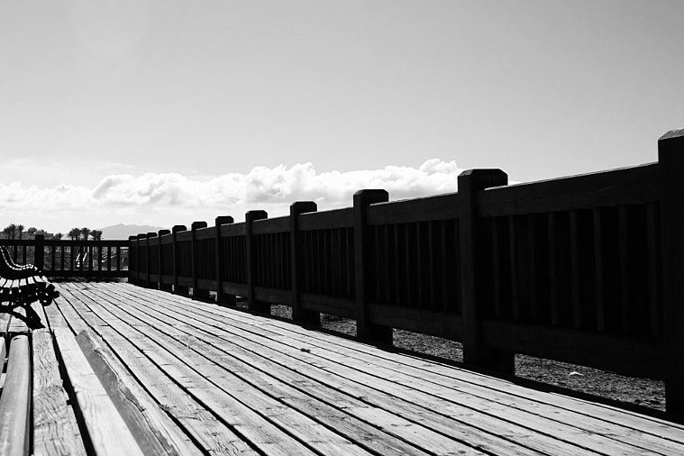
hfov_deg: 32.6
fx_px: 1121
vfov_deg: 22.9
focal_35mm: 59
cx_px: 101
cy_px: 159
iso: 100
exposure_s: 1/320
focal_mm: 28
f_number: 11
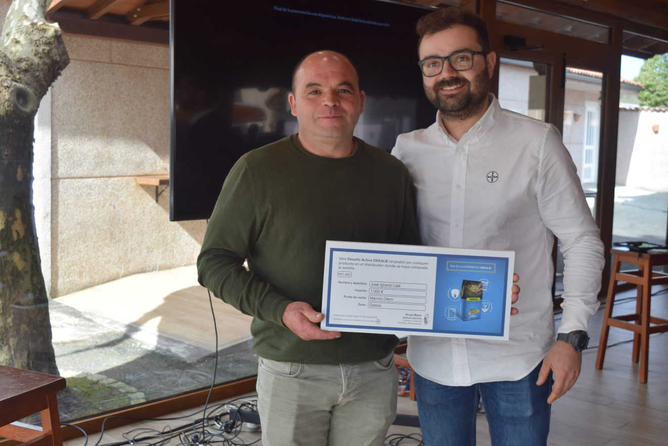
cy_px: 223
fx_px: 751
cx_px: 334
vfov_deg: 33.0
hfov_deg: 47.9
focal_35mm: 40
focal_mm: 27
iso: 400
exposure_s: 1/200
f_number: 7.1
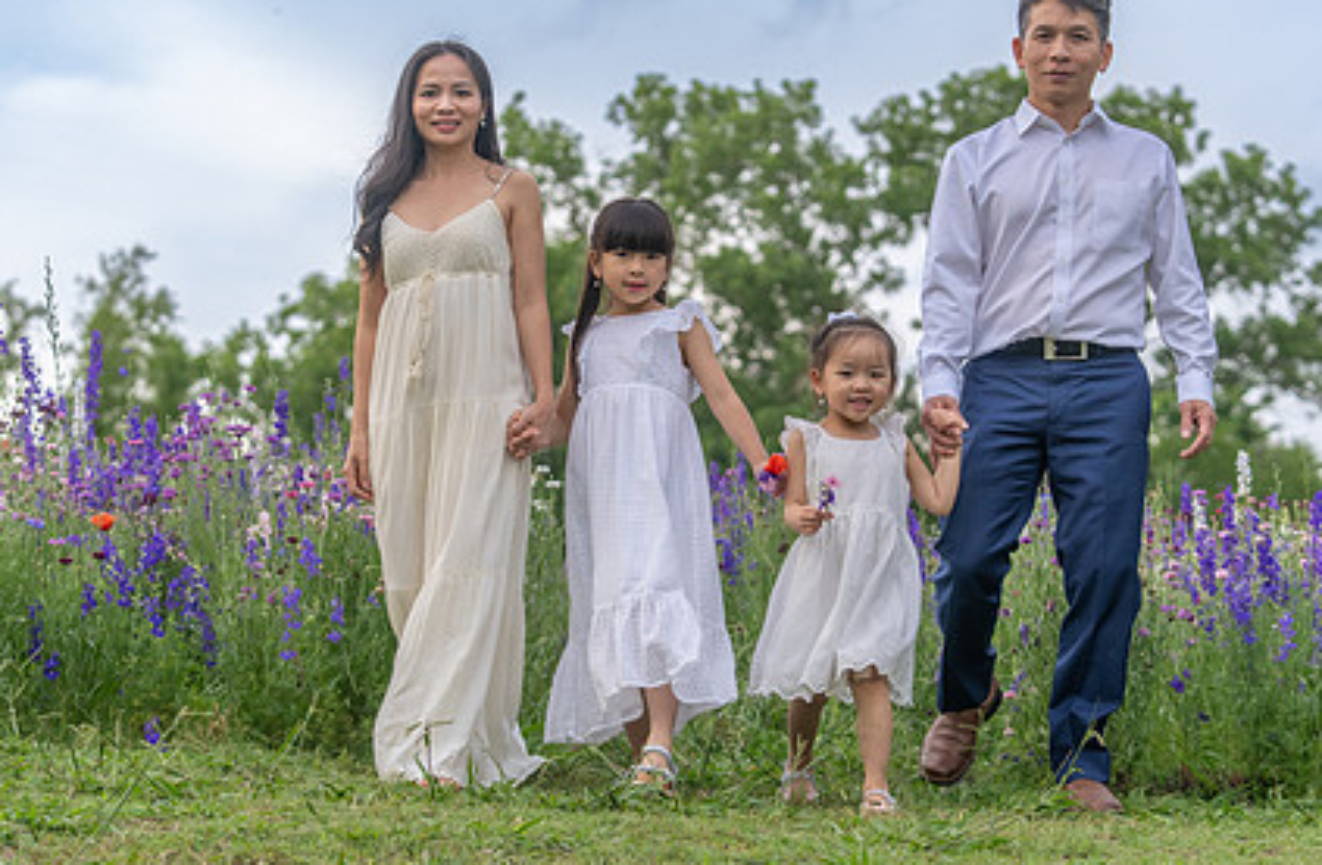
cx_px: 708
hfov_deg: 19.6
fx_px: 3835
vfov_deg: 12.9
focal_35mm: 105
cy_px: 395
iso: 400
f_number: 3.2
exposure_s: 1/1250
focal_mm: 70
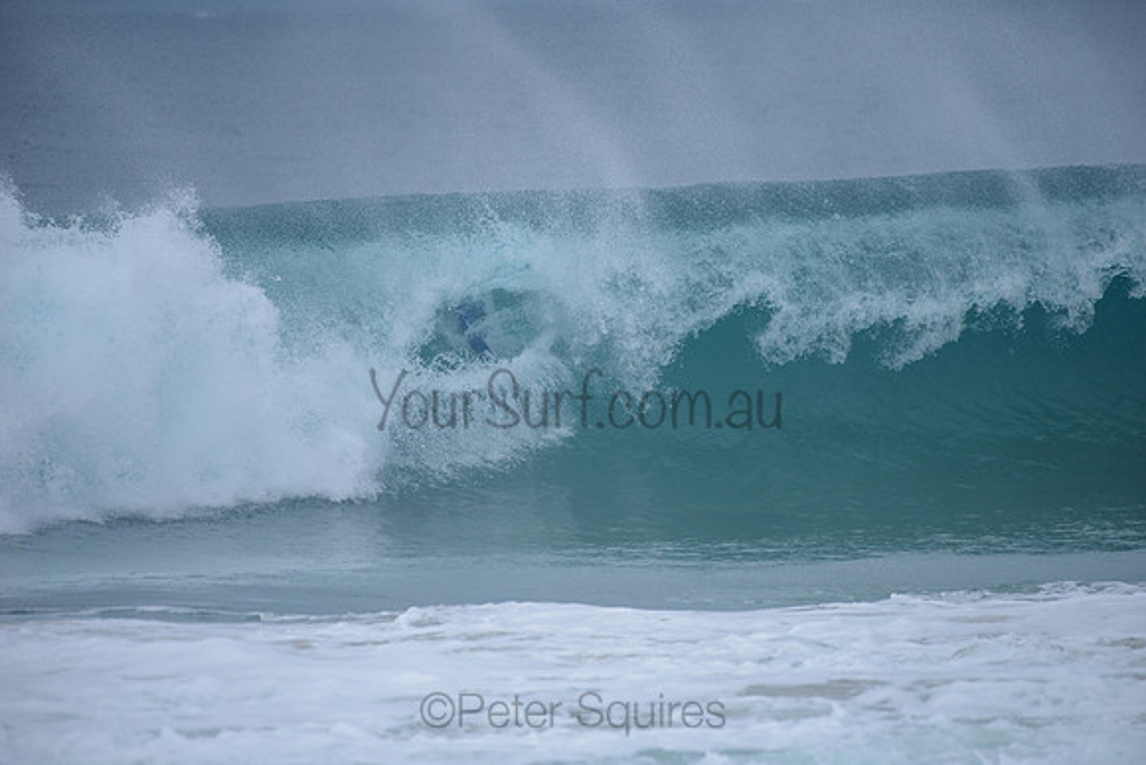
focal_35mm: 500
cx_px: 573
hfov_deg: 4.1
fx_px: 15920
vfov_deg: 2.8
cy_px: 382
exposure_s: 1/2000
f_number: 5.6
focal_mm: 500
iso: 400
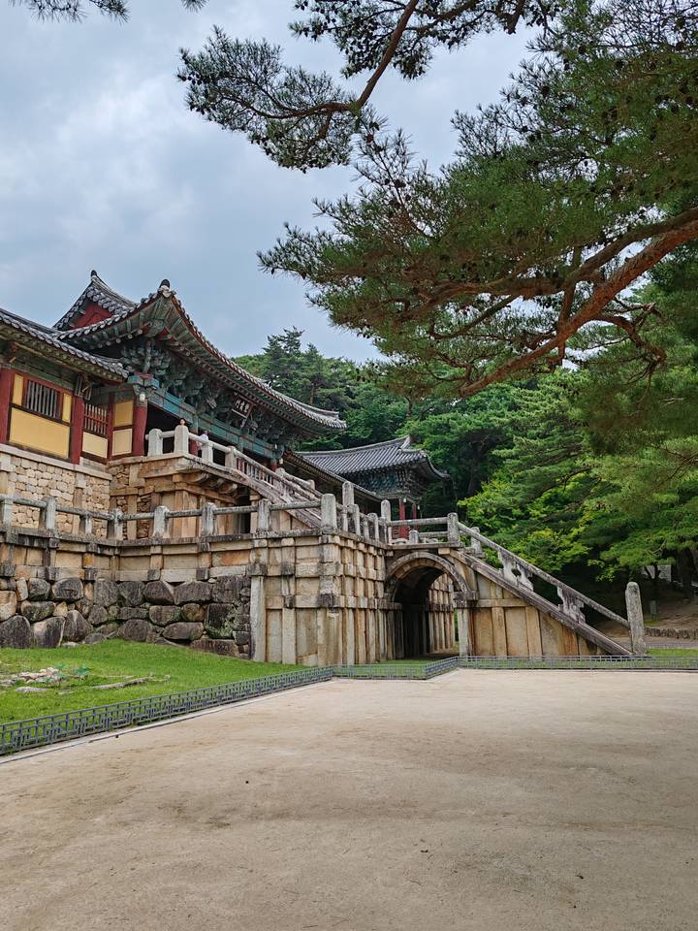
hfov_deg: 51.4
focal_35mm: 27
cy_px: 466
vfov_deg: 65.3
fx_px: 726
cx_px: 349
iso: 50
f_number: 1.9
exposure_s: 1/510
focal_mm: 6.12
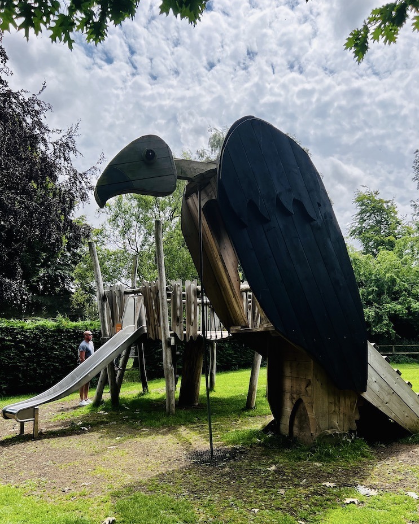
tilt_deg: +6.9
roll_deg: +0.3
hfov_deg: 51.5
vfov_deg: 62.1
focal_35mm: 28
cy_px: 289
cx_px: 207
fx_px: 434
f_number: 1.5
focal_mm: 5.7
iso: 50
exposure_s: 1/3356
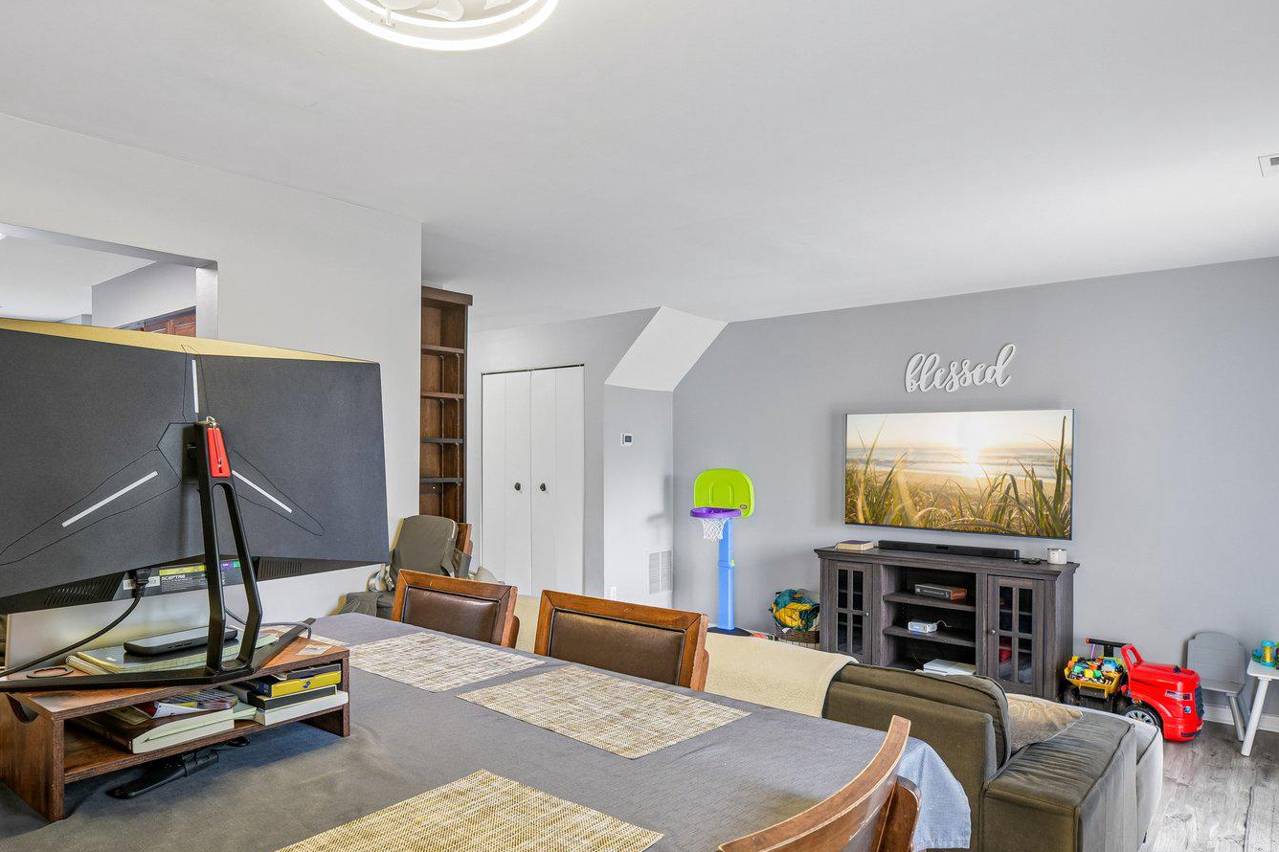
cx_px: 535
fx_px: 817
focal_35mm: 23
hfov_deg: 75.5
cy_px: 471
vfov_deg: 55.0
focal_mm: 15
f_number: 8
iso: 400
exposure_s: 1/4
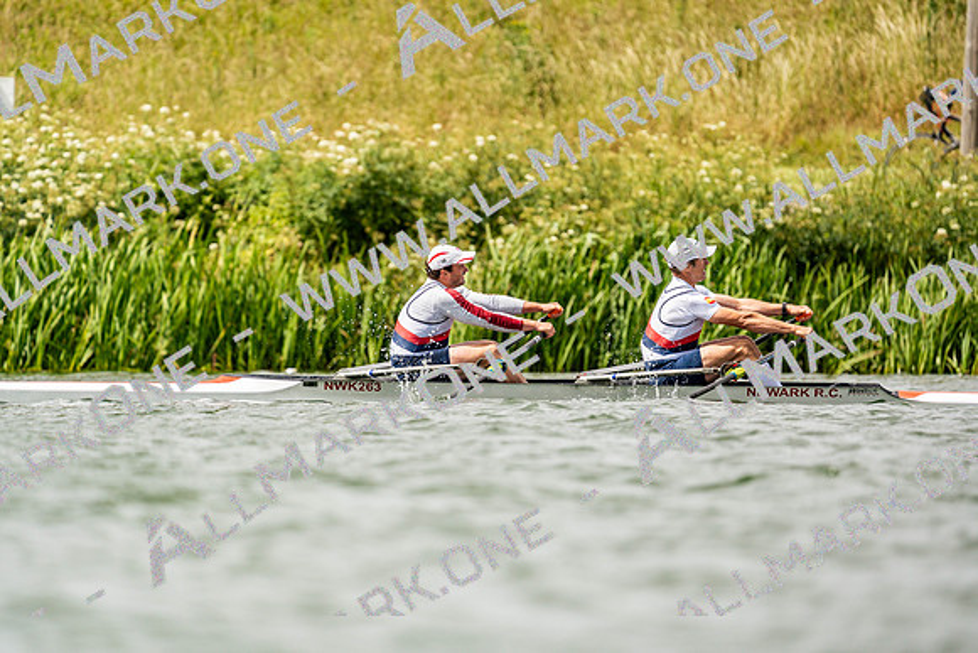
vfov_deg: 2.3
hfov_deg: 3.4
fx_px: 16303
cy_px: 326
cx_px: 489
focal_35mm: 600
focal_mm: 600
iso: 250
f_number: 6.3
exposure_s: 1/2000
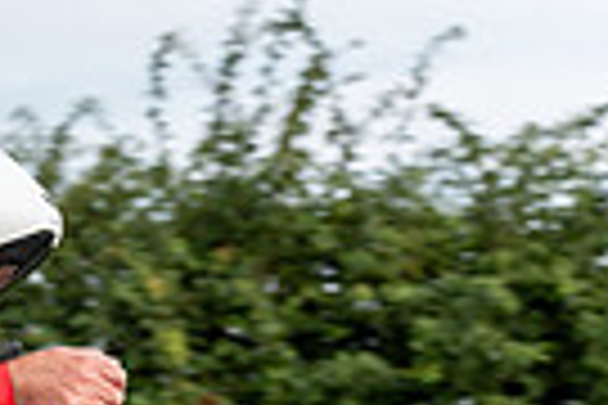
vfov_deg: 4.4
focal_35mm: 313
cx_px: -216
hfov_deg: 6.5
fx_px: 5286
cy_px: 650
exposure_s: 1/640
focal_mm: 73
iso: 160
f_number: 4
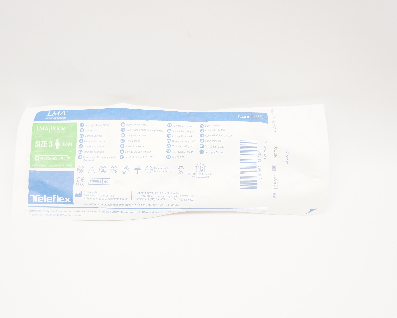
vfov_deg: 39.2
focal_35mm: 38
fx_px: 446
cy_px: 162
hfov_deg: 47.8
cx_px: 172
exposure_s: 1/60
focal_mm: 22
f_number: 5
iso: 400
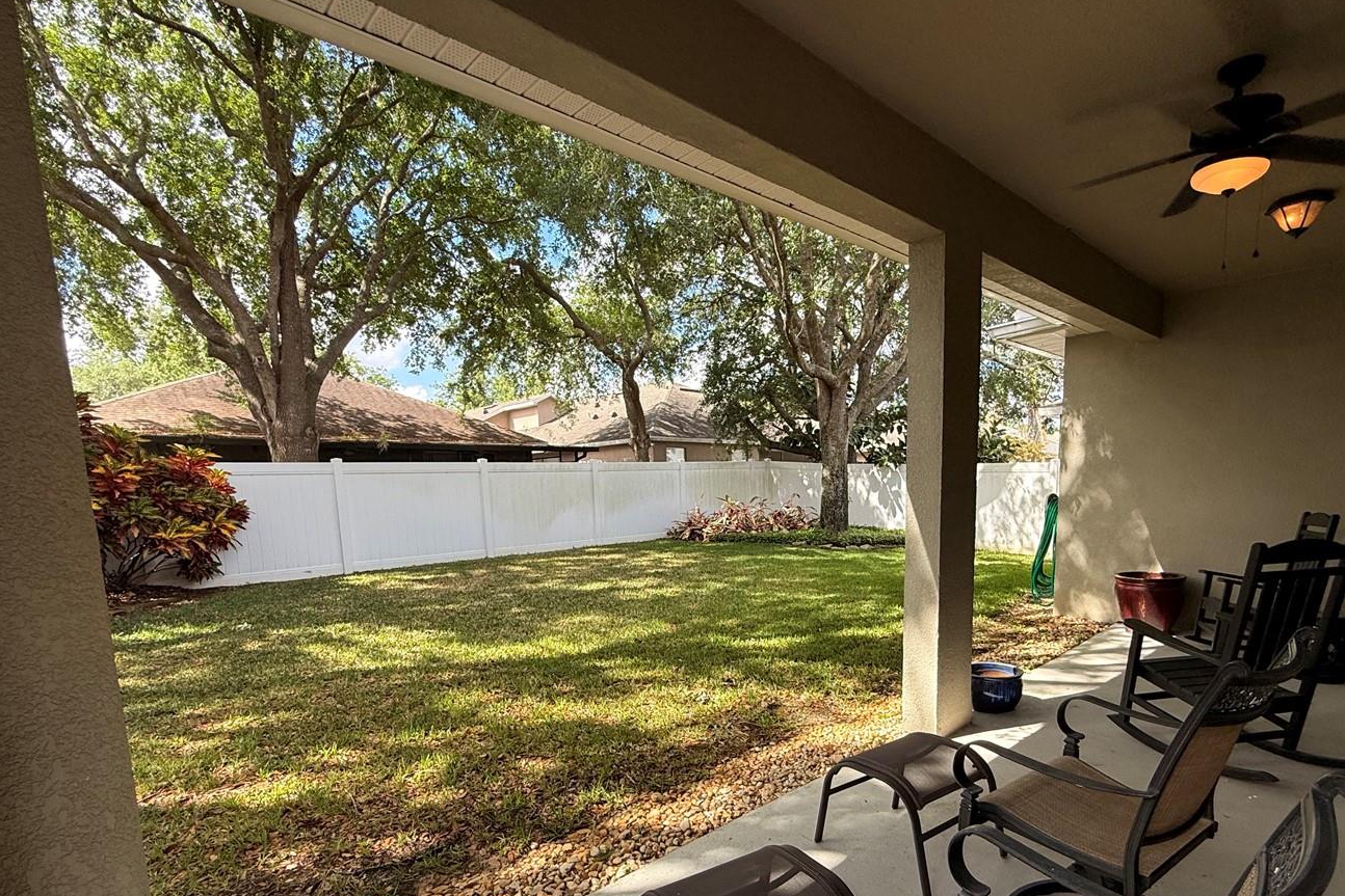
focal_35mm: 18
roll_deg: +1.1
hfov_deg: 89.8
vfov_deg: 66.0
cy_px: 579
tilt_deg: -8.0
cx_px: 722
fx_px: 673
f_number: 2.2
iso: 64
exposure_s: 1/413
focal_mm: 2.22
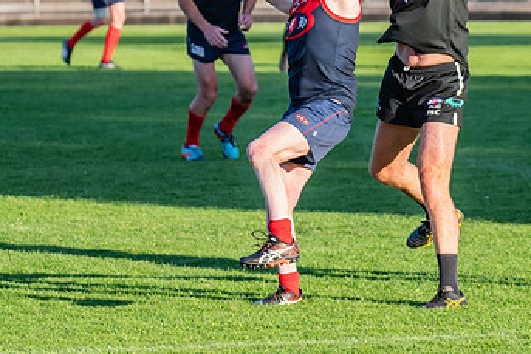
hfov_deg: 5.4
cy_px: -15
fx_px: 5651
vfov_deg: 3.6
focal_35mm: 383
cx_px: 297
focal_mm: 170
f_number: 5.6
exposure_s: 1/1600
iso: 800
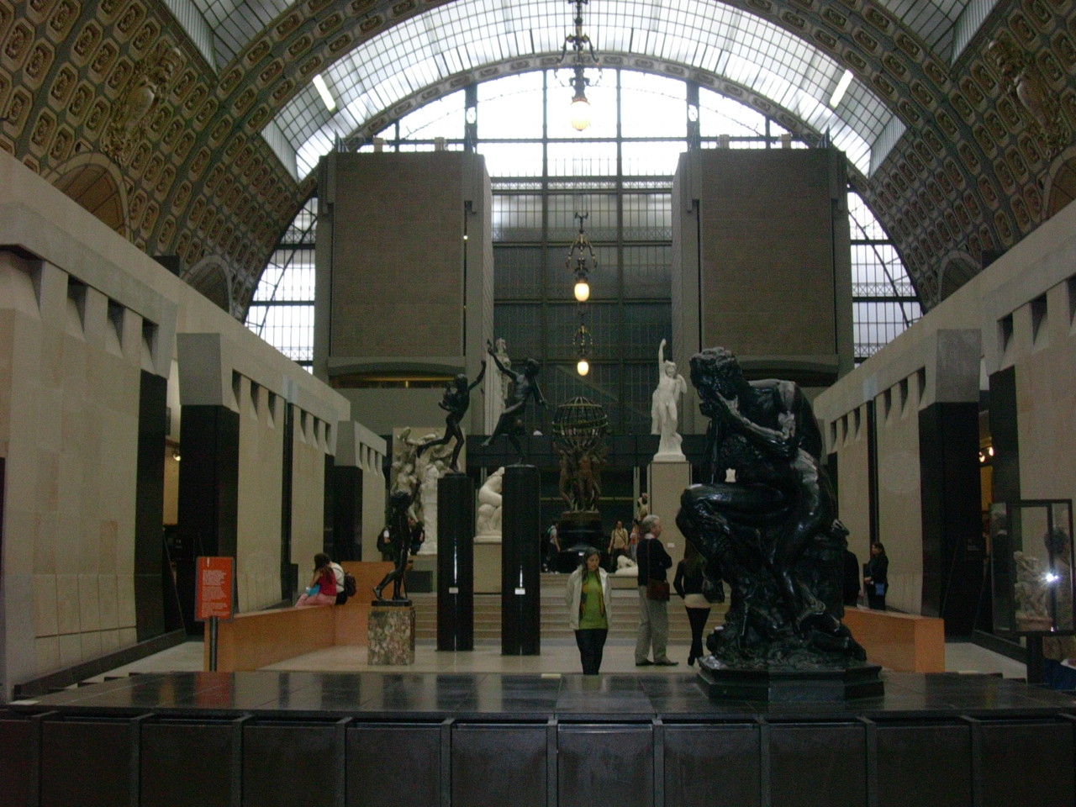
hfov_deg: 42.1
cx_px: 538
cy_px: 404
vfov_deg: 32.2
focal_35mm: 45
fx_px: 1399
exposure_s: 1/64
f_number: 2.9
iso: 112
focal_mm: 6.7
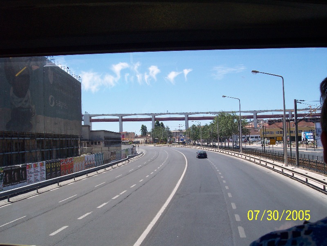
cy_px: 123
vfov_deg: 37.7
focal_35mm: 38
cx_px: 164
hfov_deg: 49.0
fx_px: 359
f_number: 4.8
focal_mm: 8
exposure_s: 1/700
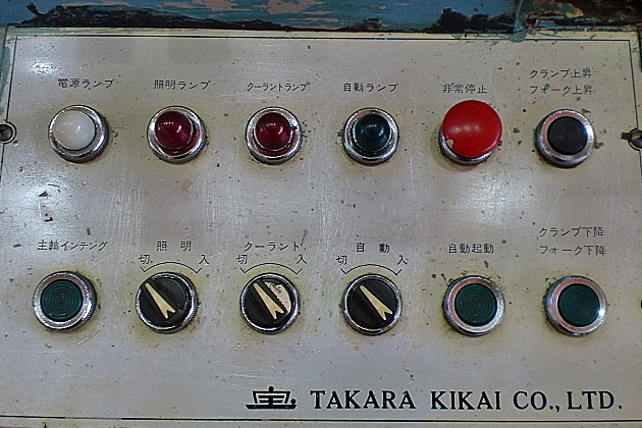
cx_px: 318
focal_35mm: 37
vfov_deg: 35.9
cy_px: 222
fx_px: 660
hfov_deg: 51.9
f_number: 3.1
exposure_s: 1/60
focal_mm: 6.3
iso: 160
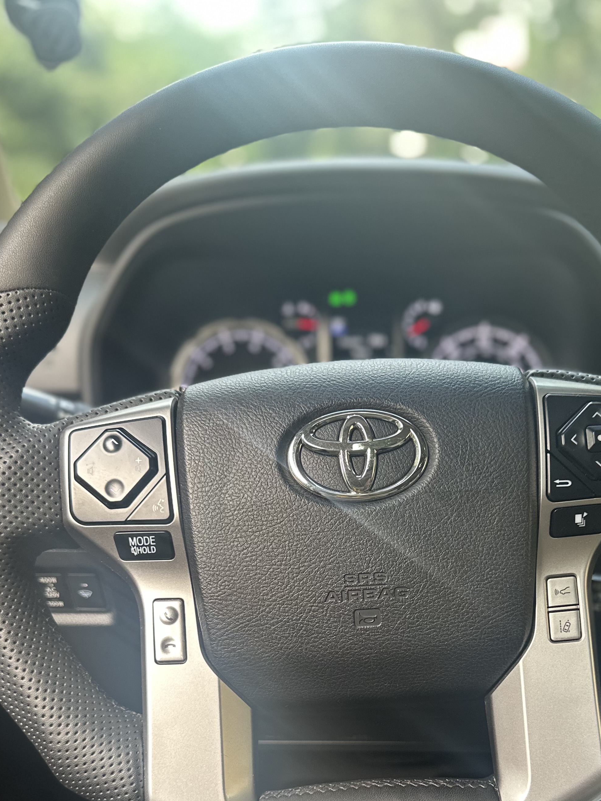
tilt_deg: -26.4
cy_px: 608
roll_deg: +3.4
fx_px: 856
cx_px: 353
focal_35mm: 37
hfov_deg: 38.6
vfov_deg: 48.1
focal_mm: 6.86
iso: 200
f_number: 1.78
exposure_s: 1/121
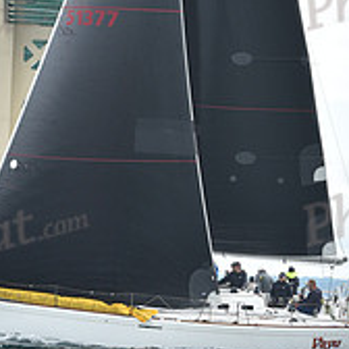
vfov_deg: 6.6
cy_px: 114
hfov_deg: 6.6
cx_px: 196
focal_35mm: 264
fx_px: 3011
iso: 250
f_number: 5.6
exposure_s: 1/800
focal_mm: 90
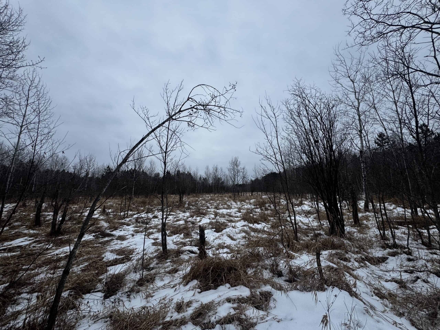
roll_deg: +1.2
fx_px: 178
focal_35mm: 14
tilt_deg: +10.2
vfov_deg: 85.7
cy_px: 165
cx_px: 220
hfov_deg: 102.1
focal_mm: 2.22
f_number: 2.2
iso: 40
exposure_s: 1/456
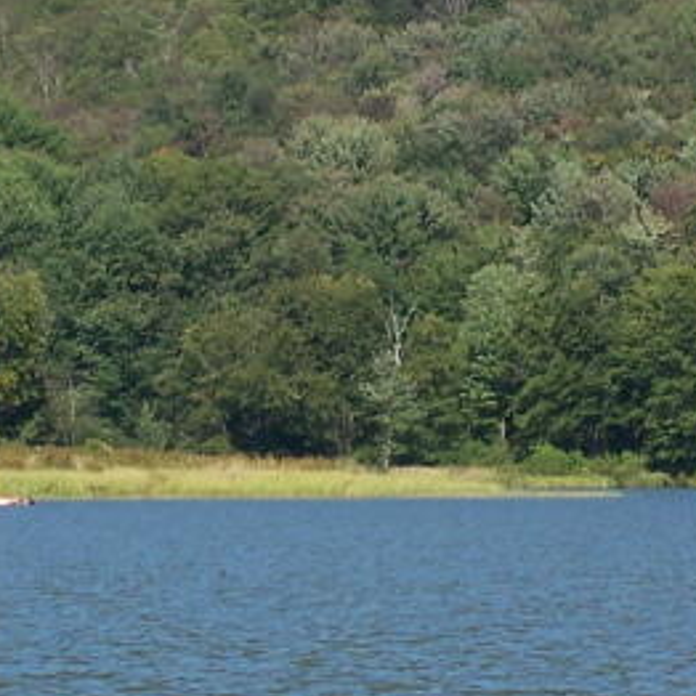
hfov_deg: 6.2
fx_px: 6438
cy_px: -114
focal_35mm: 283
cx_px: 566
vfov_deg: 6.2
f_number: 3.2
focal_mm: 13.7
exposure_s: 1/1000
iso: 80
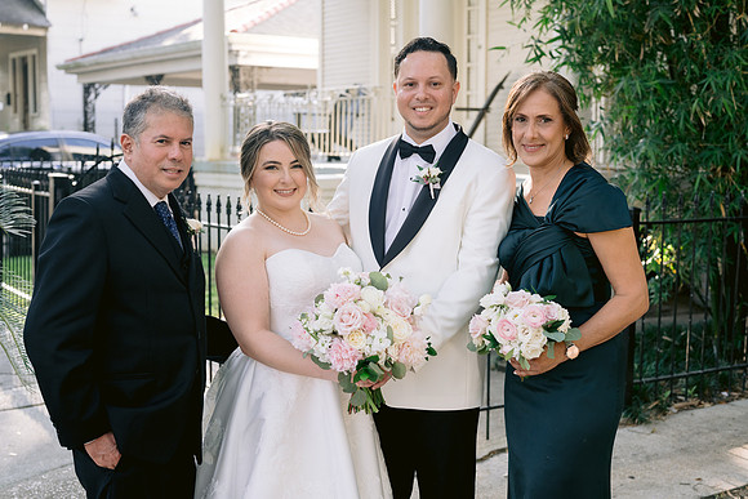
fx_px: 1084
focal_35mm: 52
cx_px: 374
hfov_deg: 38.1
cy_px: 248
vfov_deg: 25.9
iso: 400
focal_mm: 50
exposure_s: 1/250
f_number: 4
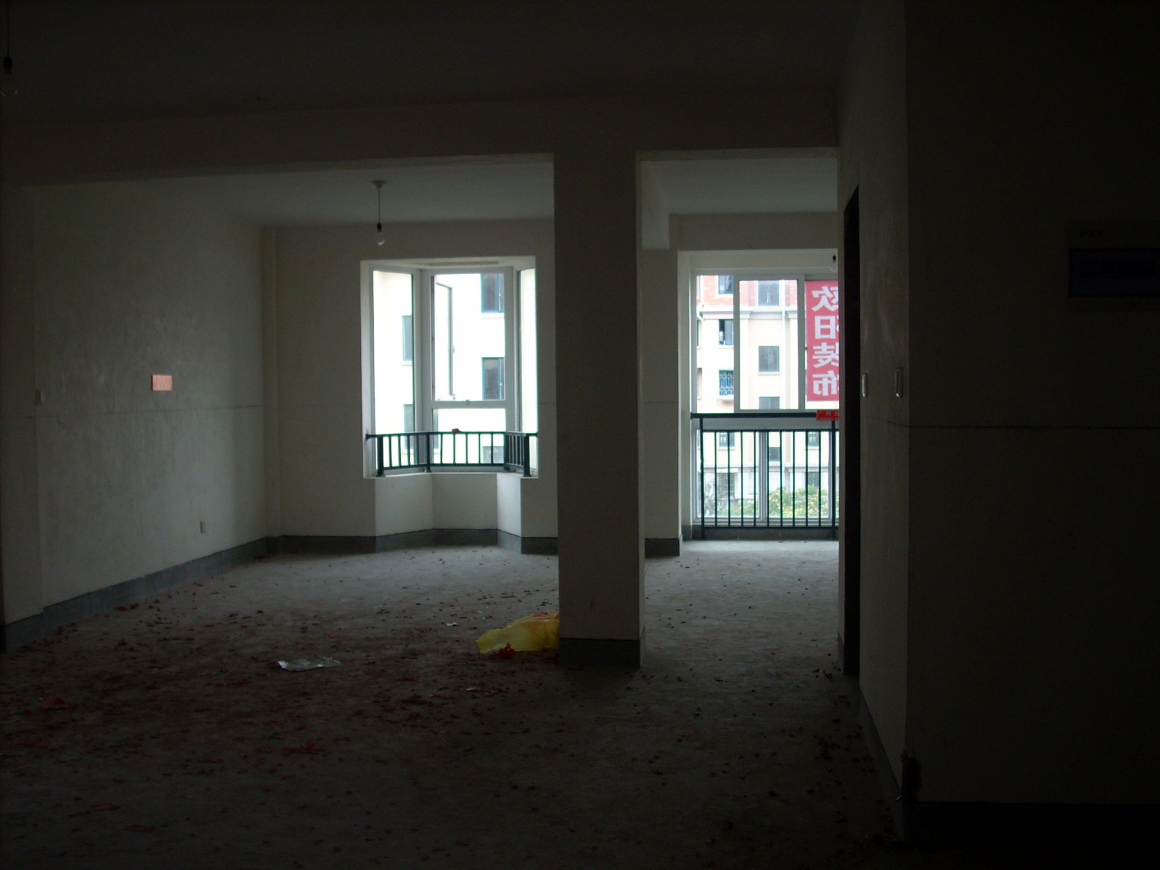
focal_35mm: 37
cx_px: 580
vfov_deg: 38.7
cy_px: 435
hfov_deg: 50.1
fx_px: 1240
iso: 64
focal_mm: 6.2
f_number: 2.8
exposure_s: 1/65.4
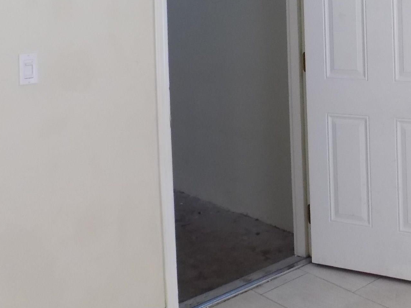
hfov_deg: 34.2
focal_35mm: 55
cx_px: 313
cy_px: -29
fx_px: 653
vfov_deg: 24.8
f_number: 3.1
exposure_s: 1/30
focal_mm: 4
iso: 160
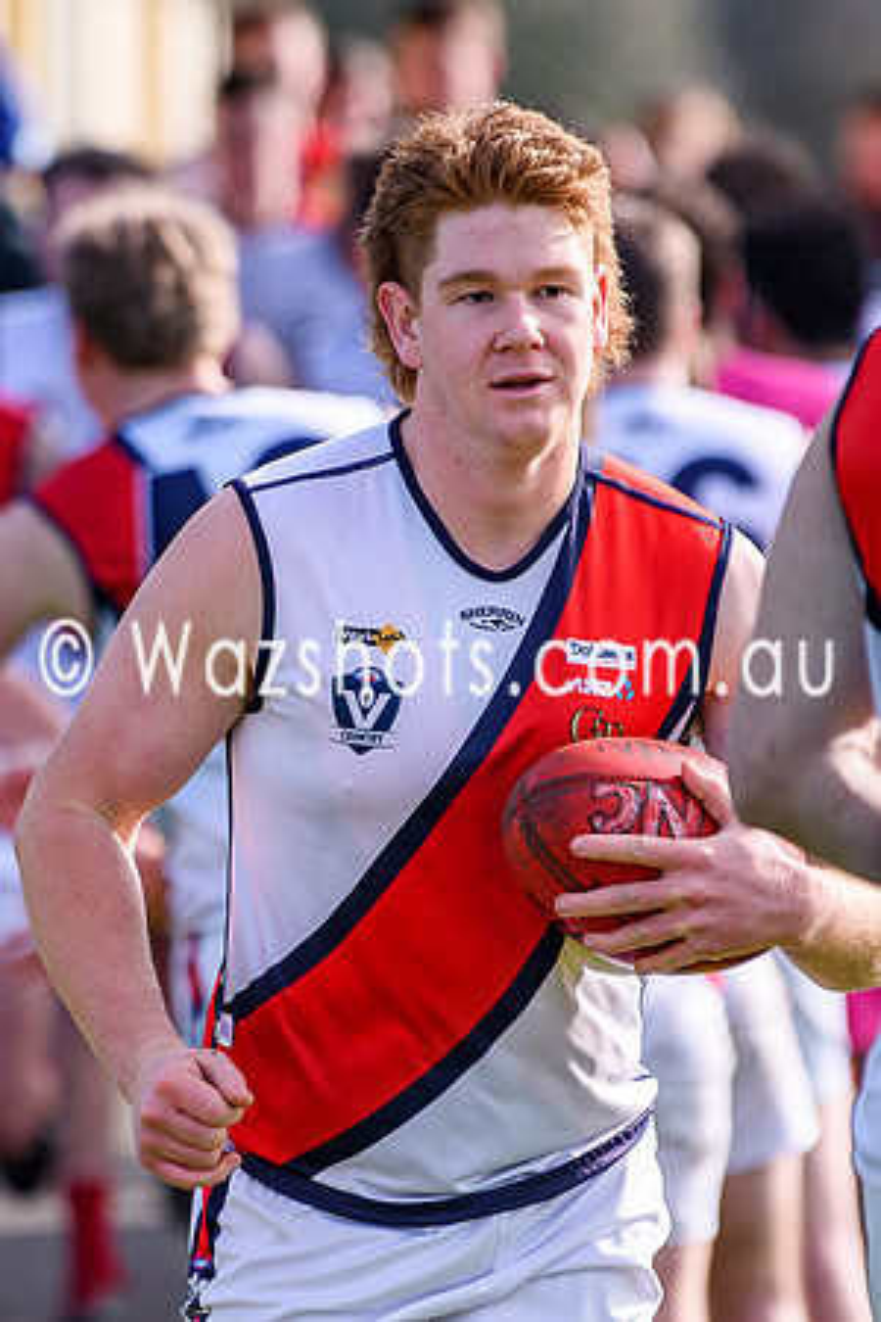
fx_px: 22536
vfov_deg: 3.4
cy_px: 825
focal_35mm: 614
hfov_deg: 2.2
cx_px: 206
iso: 100
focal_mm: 185
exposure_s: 1/1250
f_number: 2.8
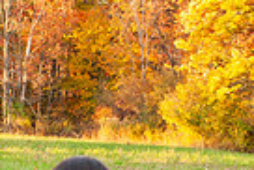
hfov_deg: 11.9
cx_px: -11
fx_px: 1208
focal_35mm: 171
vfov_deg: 7.7
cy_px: 331
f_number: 4.5
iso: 640
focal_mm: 34
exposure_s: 1/200
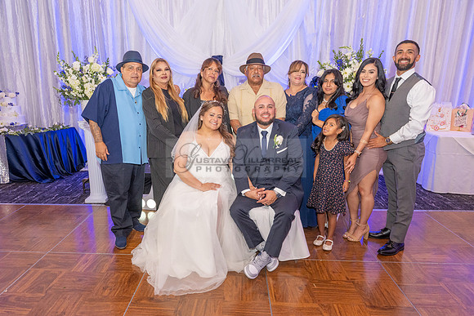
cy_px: 177
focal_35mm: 27
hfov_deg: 67.2
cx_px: 208
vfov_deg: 47.9
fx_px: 355
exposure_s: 1/200
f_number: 4
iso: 1600
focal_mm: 24
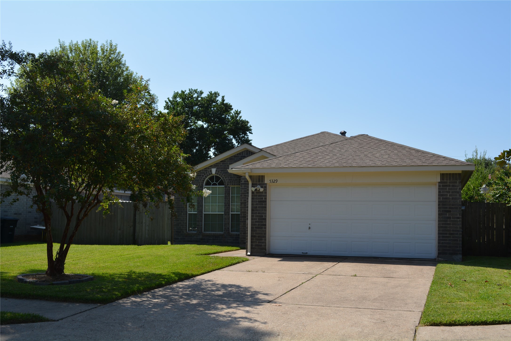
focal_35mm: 39
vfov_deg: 34.2
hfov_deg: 49.6
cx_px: 256
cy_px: 170
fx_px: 554
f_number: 10
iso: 100
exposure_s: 1/200
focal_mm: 26
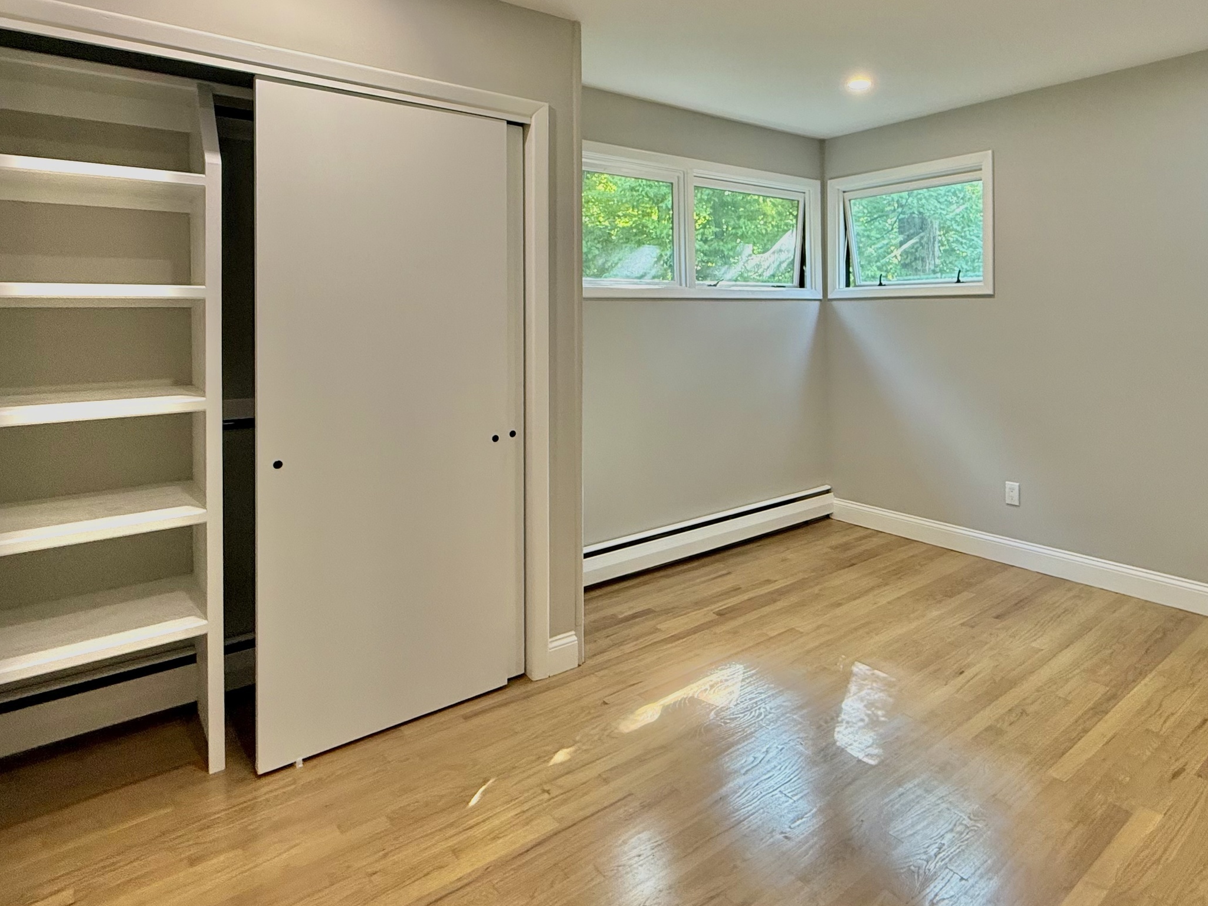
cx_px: 726
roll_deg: +0.3
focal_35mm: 21
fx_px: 733
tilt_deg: +0.1
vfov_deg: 62.2
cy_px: 316
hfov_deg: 78.1
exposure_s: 1/120
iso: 200
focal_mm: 2.22
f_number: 2.2
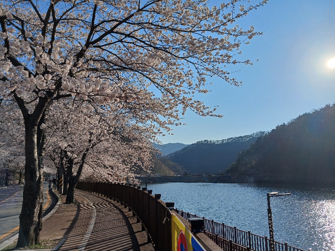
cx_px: 168
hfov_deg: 65.3
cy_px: 126
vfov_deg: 51.4
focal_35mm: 27
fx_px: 261
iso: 20
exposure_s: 1/1429
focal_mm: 3.98
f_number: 1.8
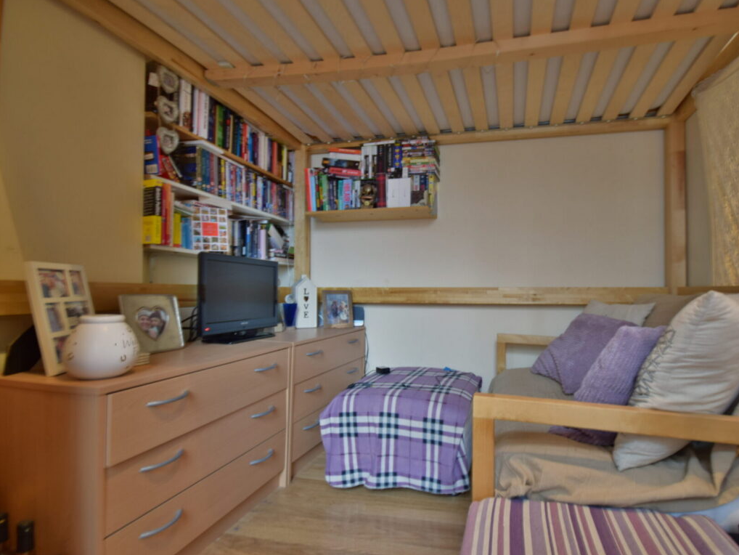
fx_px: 363
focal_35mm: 17
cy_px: 288
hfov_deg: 90.1
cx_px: 434
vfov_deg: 74.7
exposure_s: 1/5
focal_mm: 10
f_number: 4
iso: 500
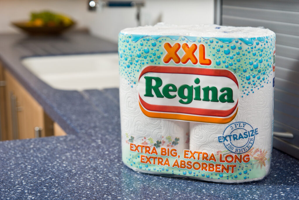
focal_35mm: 75
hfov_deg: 27.0
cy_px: 100
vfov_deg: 18.2
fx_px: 623
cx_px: 150
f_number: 3.5
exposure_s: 1/250
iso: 100
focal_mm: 50
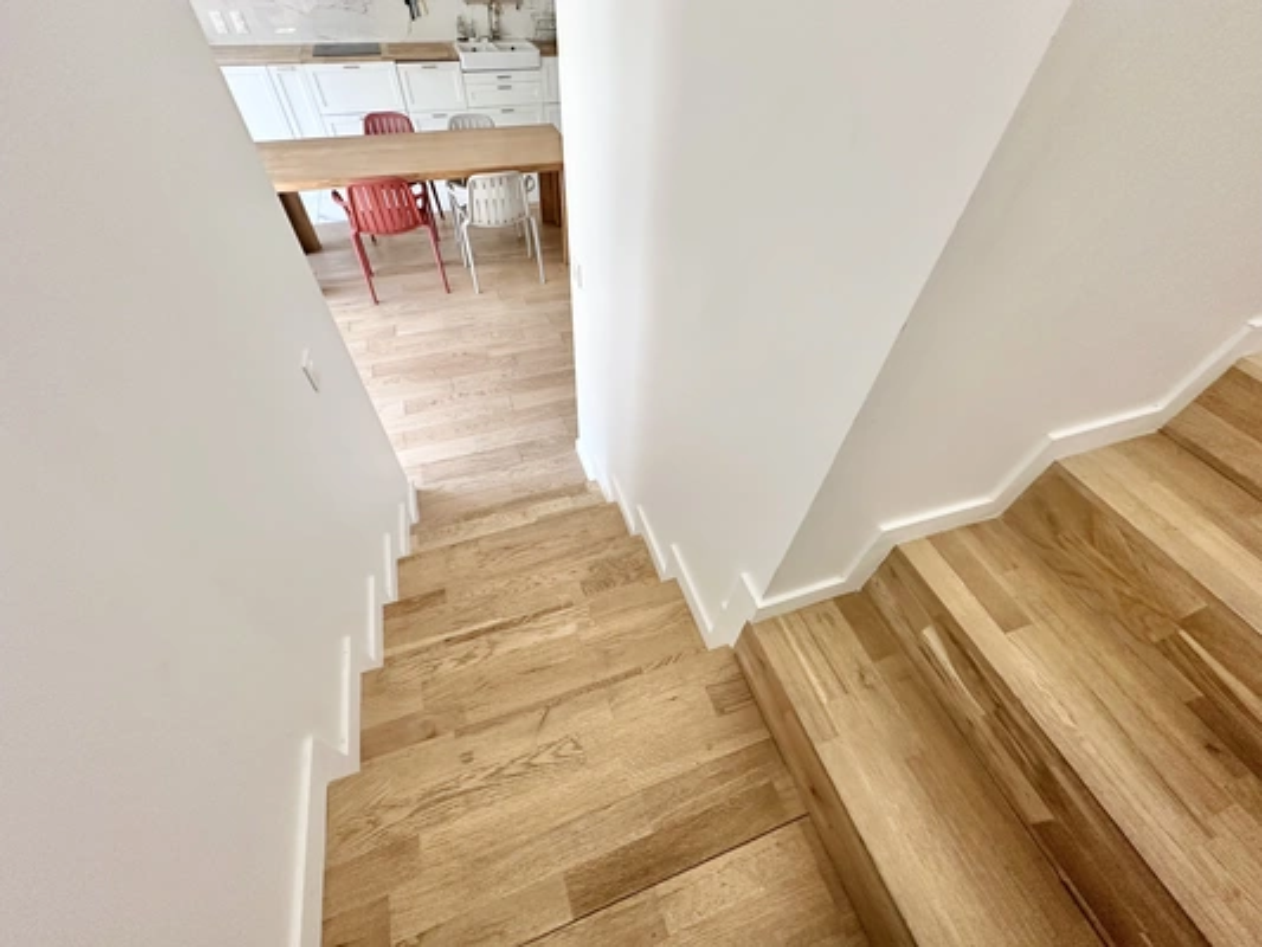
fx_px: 511
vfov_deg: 85.7
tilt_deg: -49.3
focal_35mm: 14
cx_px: 631
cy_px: 474
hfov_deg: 102.1
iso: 320
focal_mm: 2.22
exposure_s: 1/99
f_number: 2.2
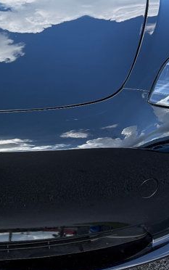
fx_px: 515
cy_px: 92
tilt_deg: -19.2
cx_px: -38
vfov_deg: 29.2
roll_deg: +0.3
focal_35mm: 70
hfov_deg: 17.7
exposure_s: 1/1437
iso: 100
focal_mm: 6.76
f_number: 1.78
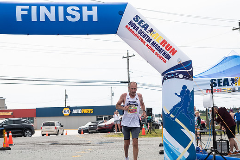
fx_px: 487
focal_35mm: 73
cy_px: 98
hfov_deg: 27.7
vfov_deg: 18.7
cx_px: 130
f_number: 4
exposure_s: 1/3200
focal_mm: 56
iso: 800
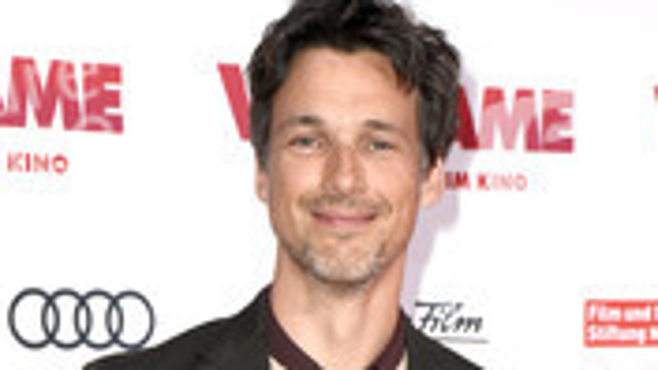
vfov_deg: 6.4
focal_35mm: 186
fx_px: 3245
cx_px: 329
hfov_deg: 11.6
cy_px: 703
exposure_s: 1/160
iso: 3200
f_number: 6.3
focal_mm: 52
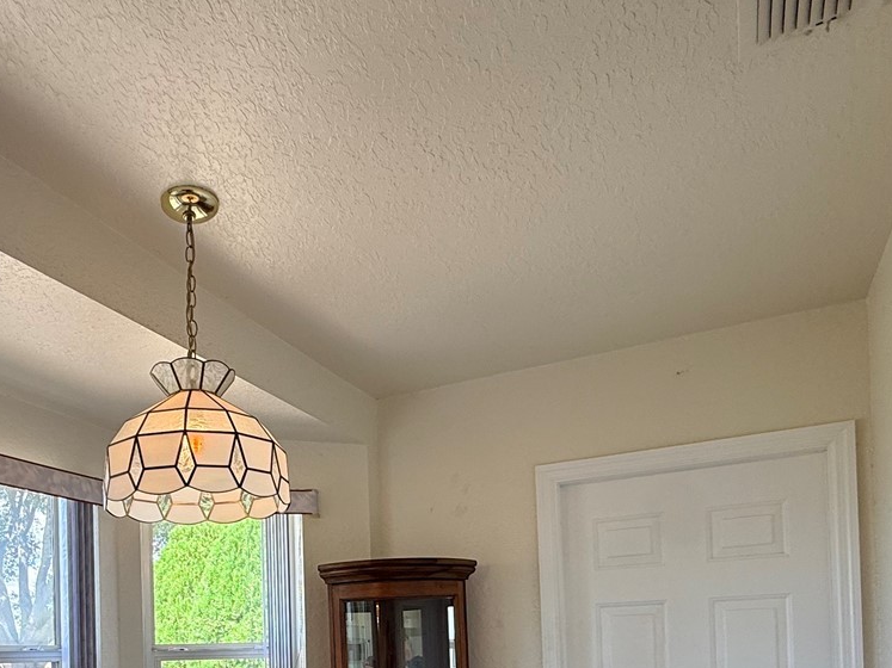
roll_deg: +1.5
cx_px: 312
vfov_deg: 41.5
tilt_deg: +0.7
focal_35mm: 30
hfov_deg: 58.9
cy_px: 647
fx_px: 773
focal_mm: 2.22
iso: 64
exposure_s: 1/120
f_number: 2.2
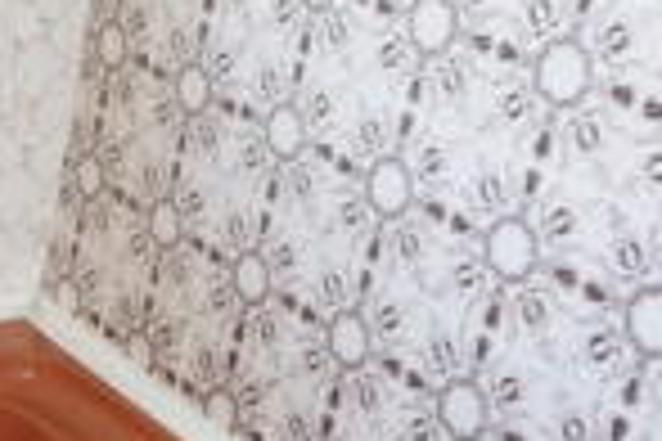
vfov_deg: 12.6
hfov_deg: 15.3
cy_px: 459
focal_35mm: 107
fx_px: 1967
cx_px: -662
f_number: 4
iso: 500
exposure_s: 1/60
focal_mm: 16
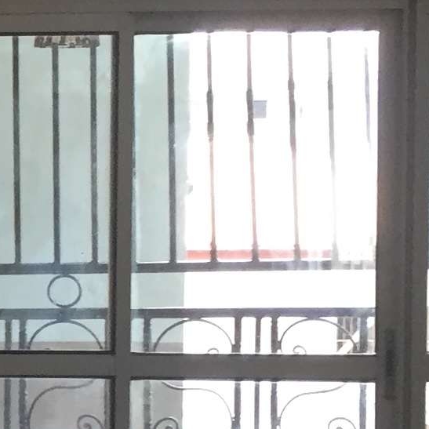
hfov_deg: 10.3
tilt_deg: -5.3
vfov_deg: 11.4
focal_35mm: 153
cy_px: 331
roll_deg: -1.8
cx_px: -485
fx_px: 2145
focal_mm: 4.15
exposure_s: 1/33
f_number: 2.2
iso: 50
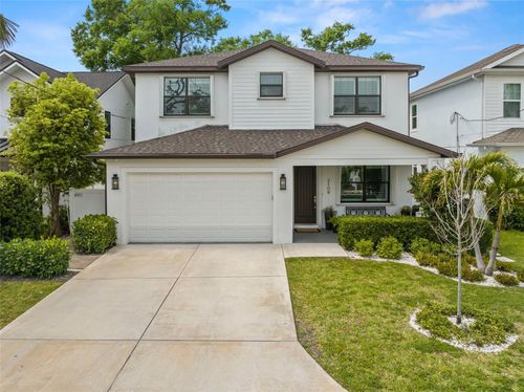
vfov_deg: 56.7
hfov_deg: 71.6
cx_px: 262
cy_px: 196
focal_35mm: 24
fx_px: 363
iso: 120
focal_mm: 12.29
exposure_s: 1/2500
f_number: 2.8
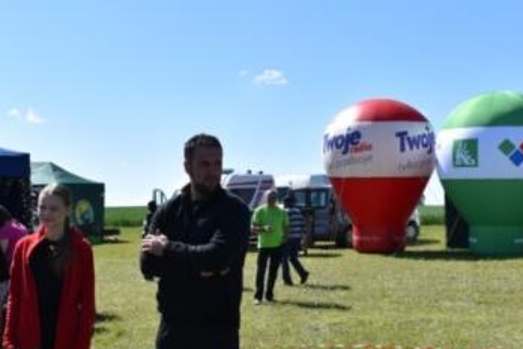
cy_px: 229
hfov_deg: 34.5
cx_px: 263
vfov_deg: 23.3
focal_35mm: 58
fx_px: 841
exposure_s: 1/1600
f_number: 7.1
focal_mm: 21
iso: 400
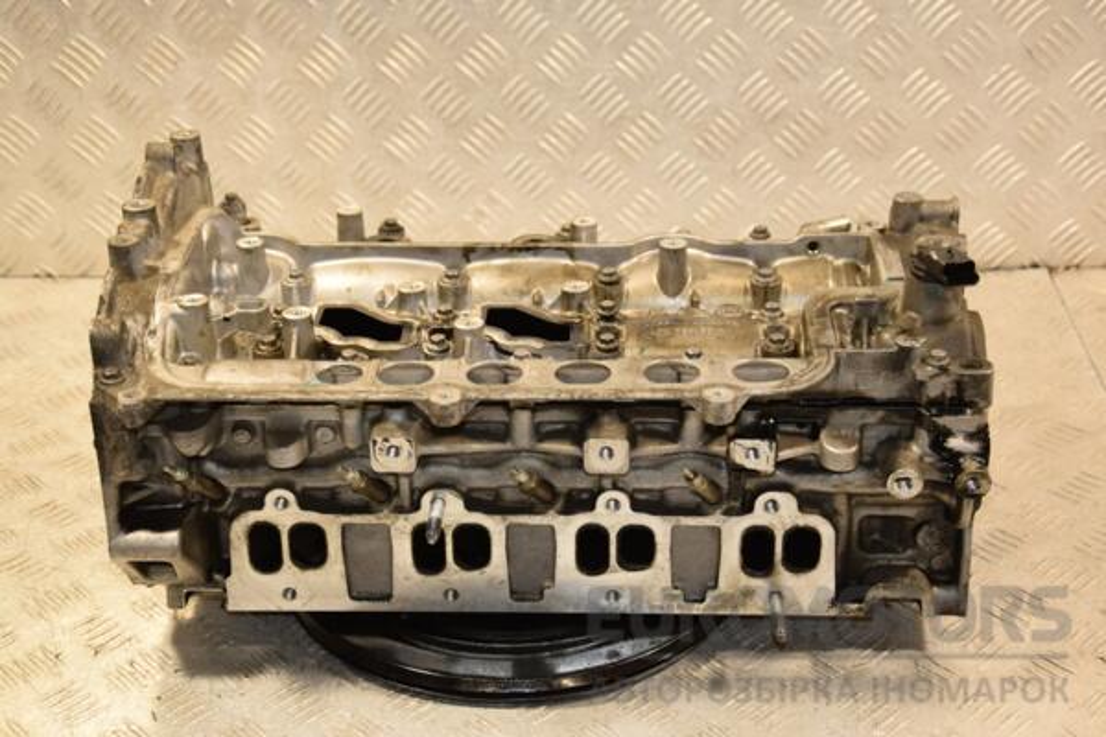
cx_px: 553
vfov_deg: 22.6
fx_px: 1843
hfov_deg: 33.4
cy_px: 368
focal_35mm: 60
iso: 800
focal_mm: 40
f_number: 4.8
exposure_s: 1/125
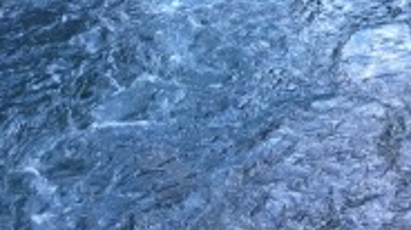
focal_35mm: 110
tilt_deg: -11.2
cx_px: 389
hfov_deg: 19.1
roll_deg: +1.4
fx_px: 1197
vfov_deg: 10.3
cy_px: -190
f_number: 2.2
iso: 64
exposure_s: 1/30
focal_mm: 4.15
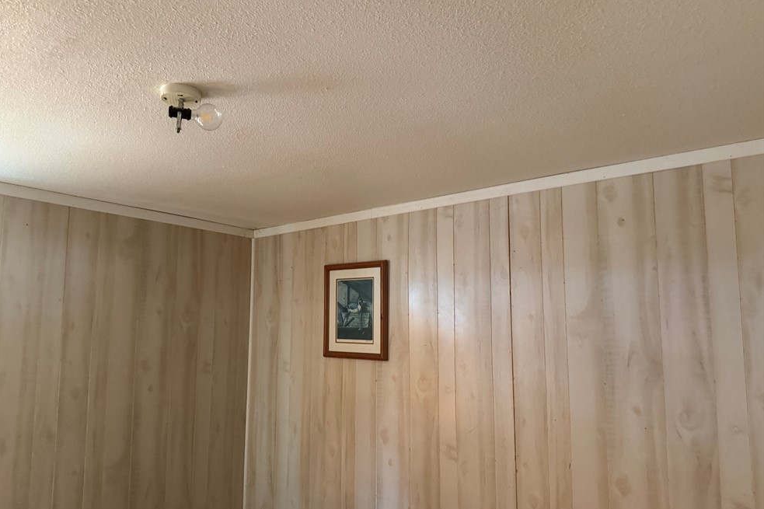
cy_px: 272
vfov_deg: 49.5
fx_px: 552
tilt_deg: +6.0
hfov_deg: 69.4
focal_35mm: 26
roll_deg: +0.5
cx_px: 371
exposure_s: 1/40
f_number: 1.78
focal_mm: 6.76
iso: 800
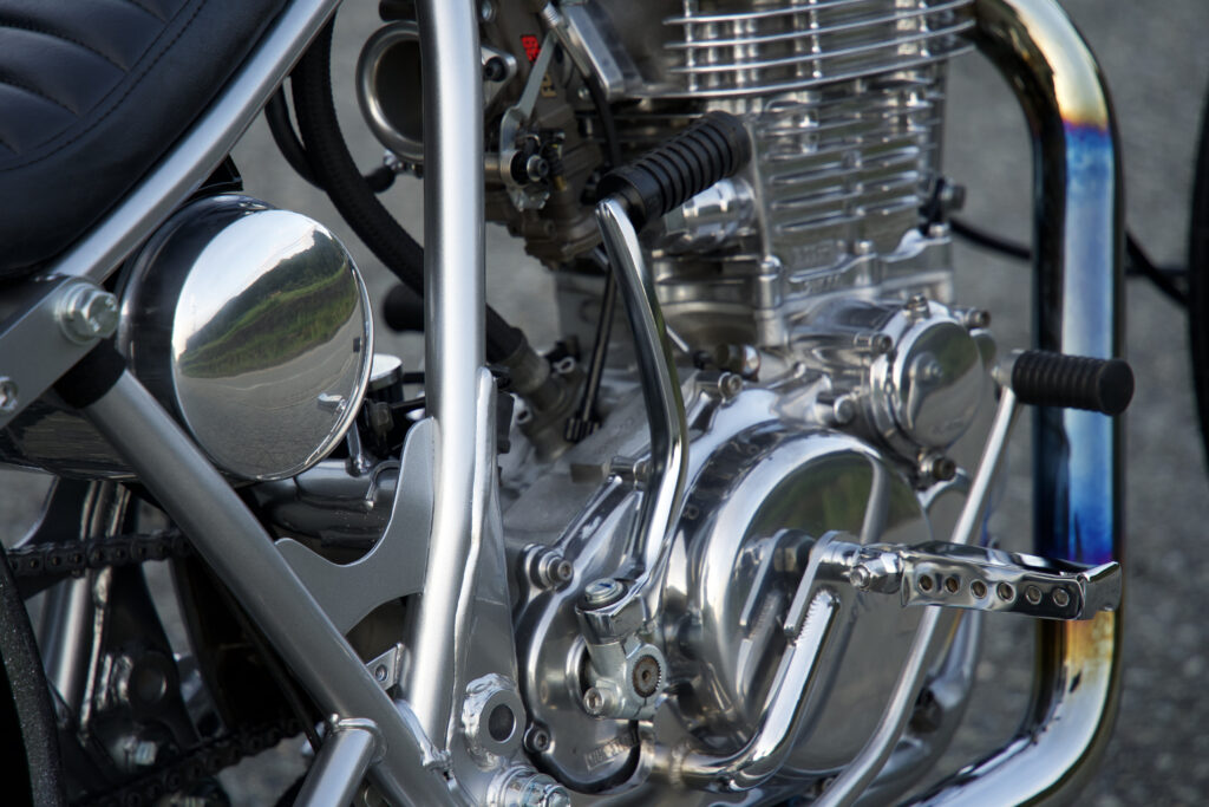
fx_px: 6717
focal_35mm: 200
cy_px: 404
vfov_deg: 6.9
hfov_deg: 10.3
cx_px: 604
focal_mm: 200
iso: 800
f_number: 5.6
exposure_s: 1/250
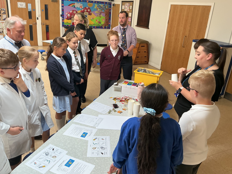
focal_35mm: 30
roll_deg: -4.6
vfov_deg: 46.8
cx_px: 116
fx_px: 201
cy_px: 86
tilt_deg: -21.5
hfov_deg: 60.0
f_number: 1.8
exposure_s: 1/50
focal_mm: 3
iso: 50
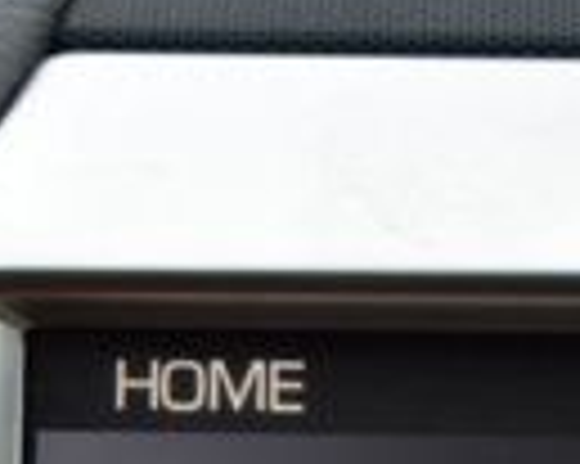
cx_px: 841
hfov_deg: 7.2
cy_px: 824
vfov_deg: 5.7
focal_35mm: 265
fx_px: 4545
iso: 400
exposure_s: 1/60
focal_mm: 38
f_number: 8
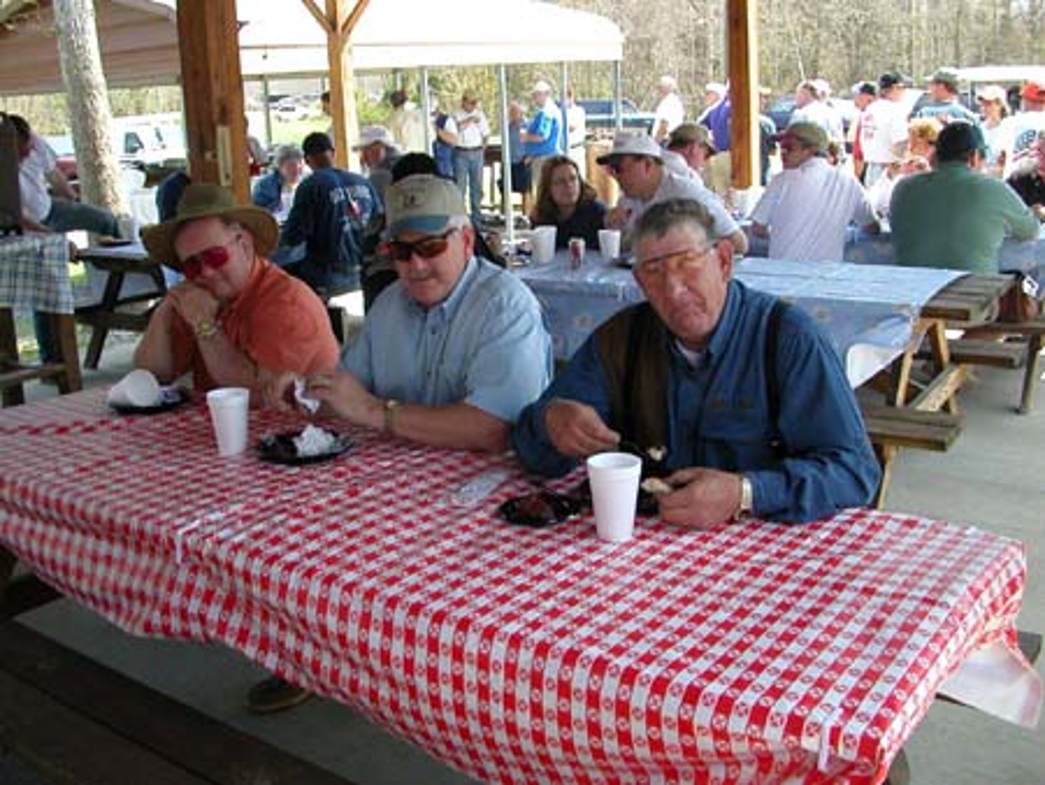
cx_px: 522
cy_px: 392
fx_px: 1118
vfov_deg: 38.7
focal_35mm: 37
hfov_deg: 50.1
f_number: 2.7
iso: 100
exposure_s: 1/224
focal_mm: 5.6
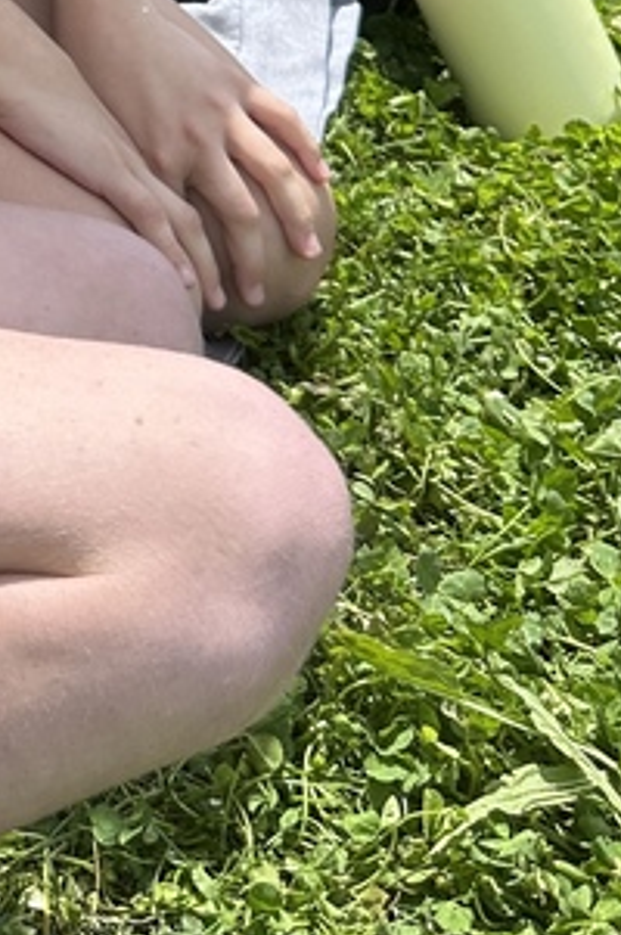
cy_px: -249
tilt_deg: -23.0
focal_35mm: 85
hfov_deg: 14.3
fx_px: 2204
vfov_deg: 21.8
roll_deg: +2.7
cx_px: -472
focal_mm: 6.86
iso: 80
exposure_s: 1/2353
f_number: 1.78
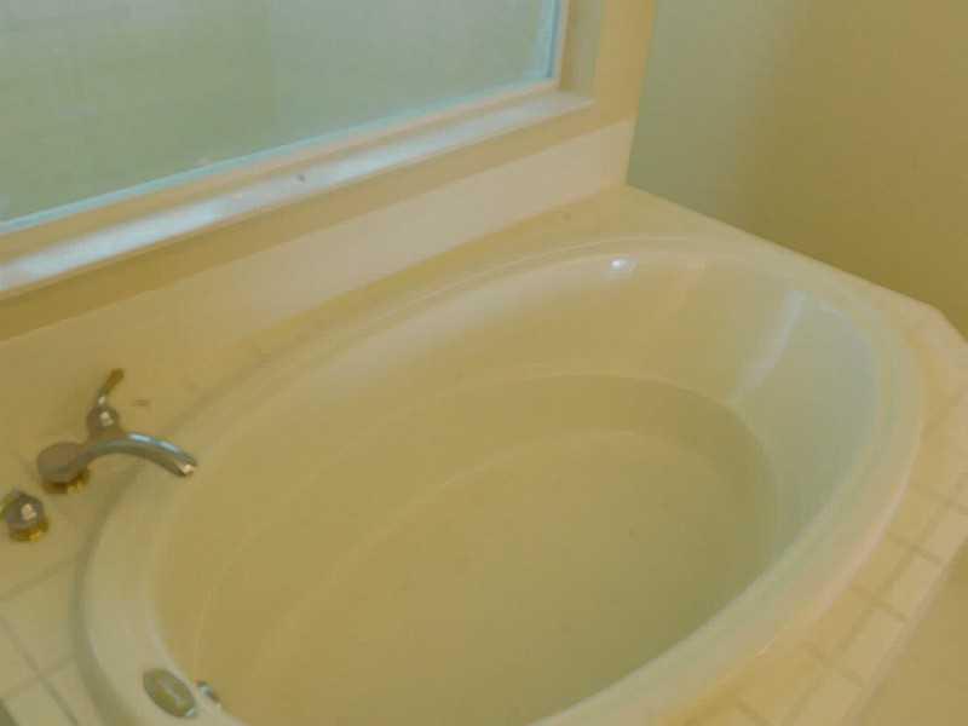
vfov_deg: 46.8
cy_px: 363
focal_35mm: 30
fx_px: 839
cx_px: 484
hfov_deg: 60.0
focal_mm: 5.3
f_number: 3.2
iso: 125
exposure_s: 1/30
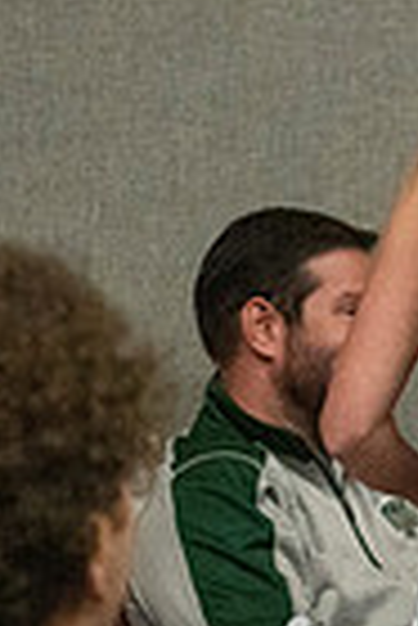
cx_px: 832
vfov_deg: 7.6
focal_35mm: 271
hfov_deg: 5.0
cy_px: 29
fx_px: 4708
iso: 10000
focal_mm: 65
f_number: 4
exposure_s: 1/500
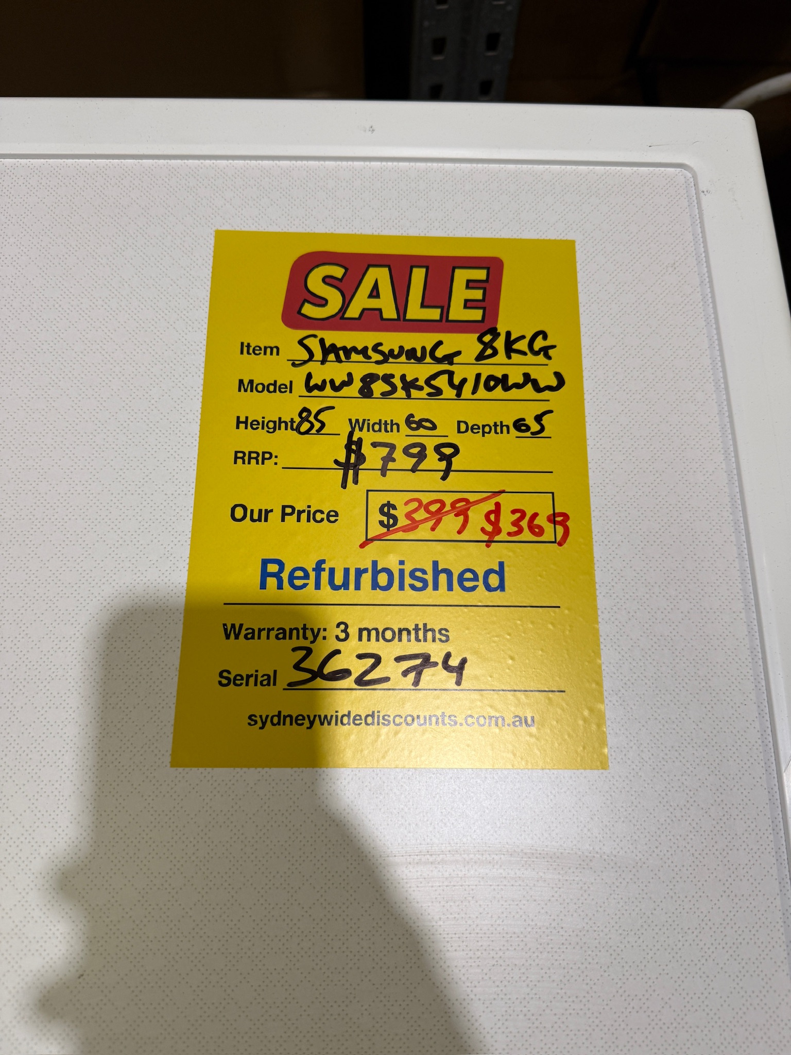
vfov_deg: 71.6
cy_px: 528
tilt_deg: -75.4
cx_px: 396
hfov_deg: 56.8
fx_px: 731
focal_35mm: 24
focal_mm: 6.76
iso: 125
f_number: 1.78
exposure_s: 1/100
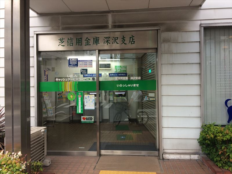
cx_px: 116
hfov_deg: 61.7
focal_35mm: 29
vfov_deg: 48.2
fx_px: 194
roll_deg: +0.9
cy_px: 87
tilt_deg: -2.8
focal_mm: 4.15
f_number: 2.2
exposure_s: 1/60
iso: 50
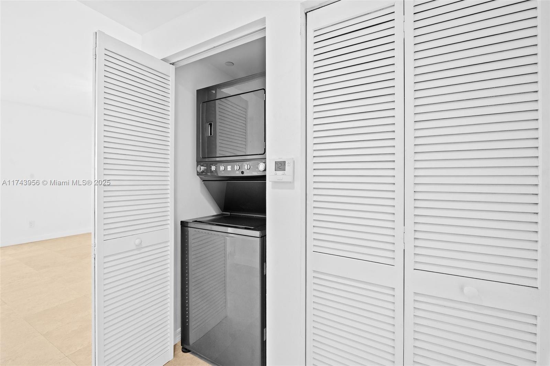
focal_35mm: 15
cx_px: 275
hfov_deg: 100.5
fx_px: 229
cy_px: 183
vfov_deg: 77.2
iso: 200
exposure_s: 1/5
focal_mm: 15
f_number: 8
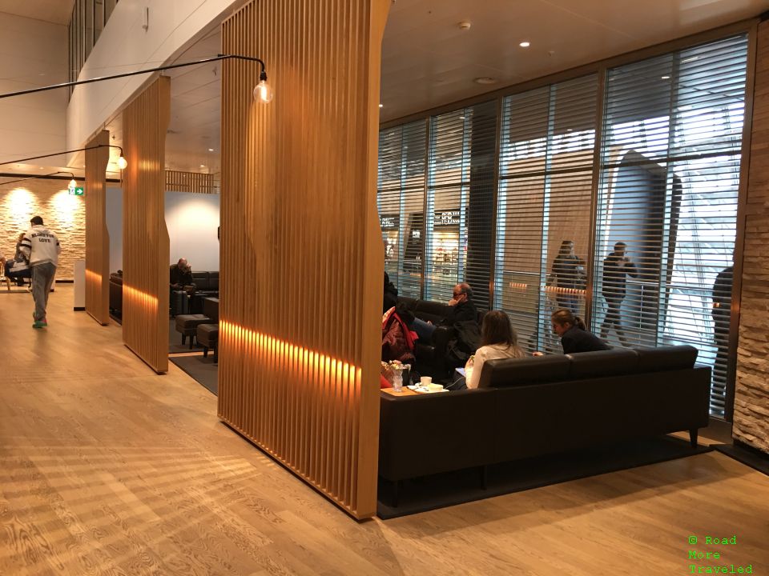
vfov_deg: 48.2
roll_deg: -1.5
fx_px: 644
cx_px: 384
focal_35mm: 29
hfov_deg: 61.7
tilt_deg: -2.4
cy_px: 288
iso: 80
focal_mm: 4.15
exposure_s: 1/17
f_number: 2.2
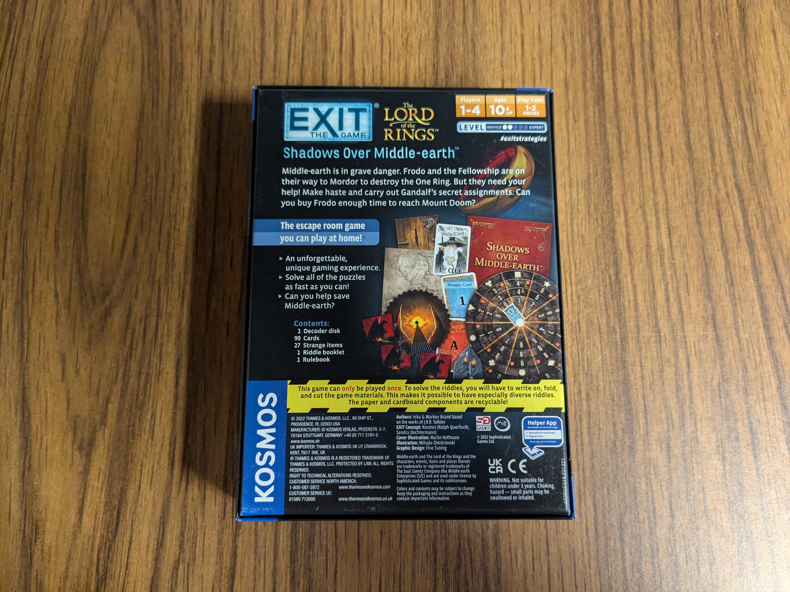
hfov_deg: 65.3
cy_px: 296
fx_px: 616
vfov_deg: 51.4
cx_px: 395
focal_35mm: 27
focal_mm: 4.38
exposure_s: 1/40
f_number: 1.73
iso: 423
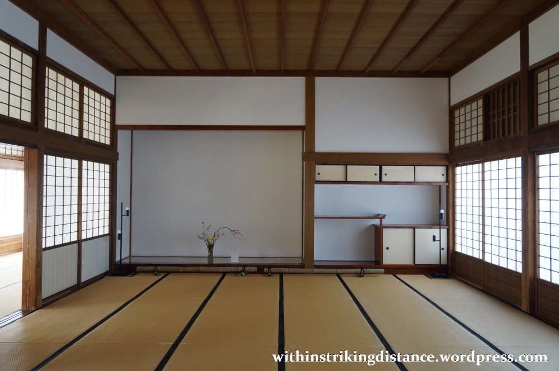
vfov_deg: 43.5
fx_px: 465
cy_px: 186
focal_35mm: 30
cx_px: 280
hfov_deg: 62.0
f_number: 4
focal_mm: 20
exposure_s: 1/60
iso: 320
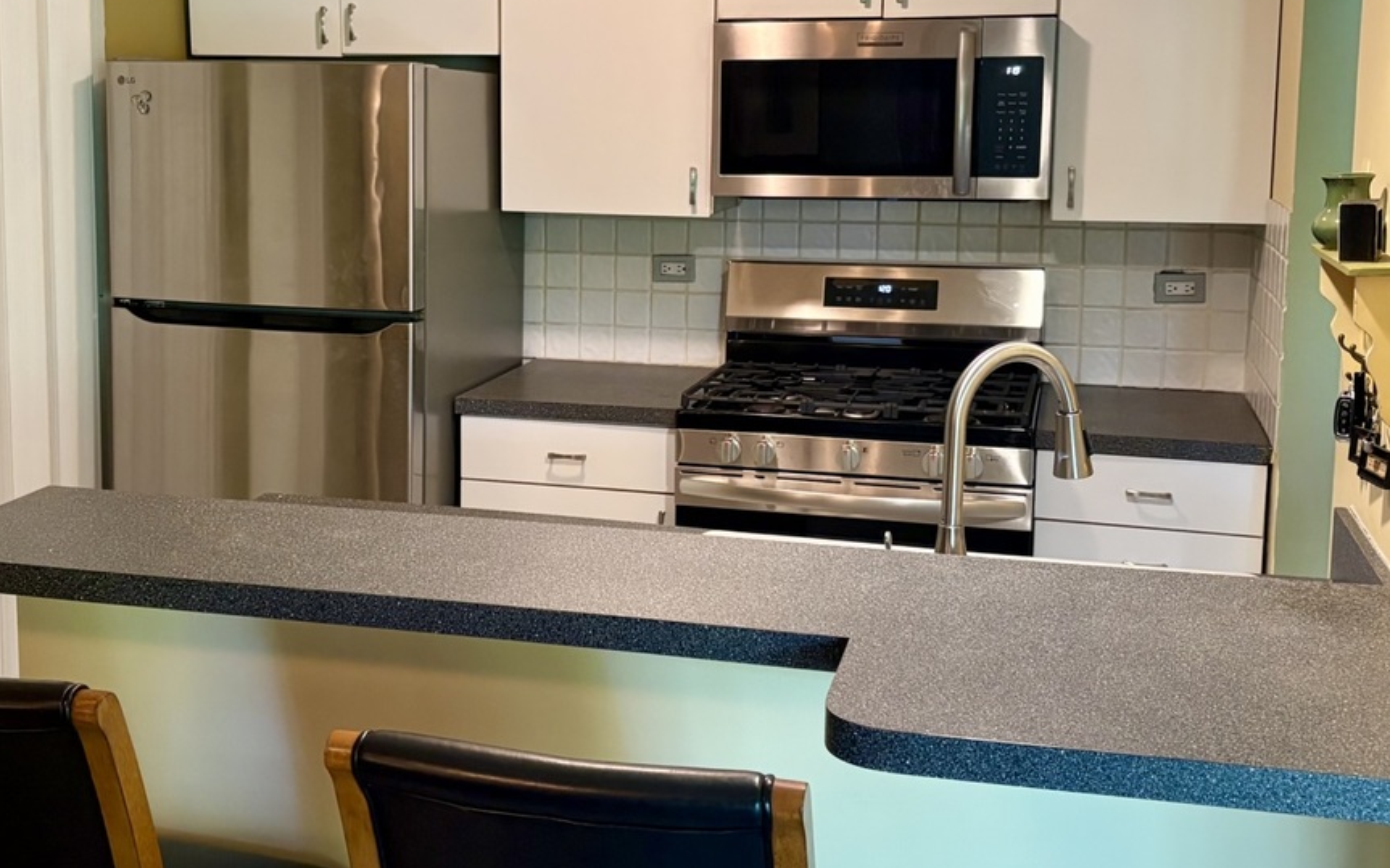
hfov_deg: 43.3
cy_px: 330
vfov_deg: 27.9
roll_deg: +0.5
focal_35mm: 46
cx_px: 561
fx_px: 1742
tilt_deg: -6.6
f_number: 1.6
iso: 320
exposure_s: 1/60
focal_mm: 5.96
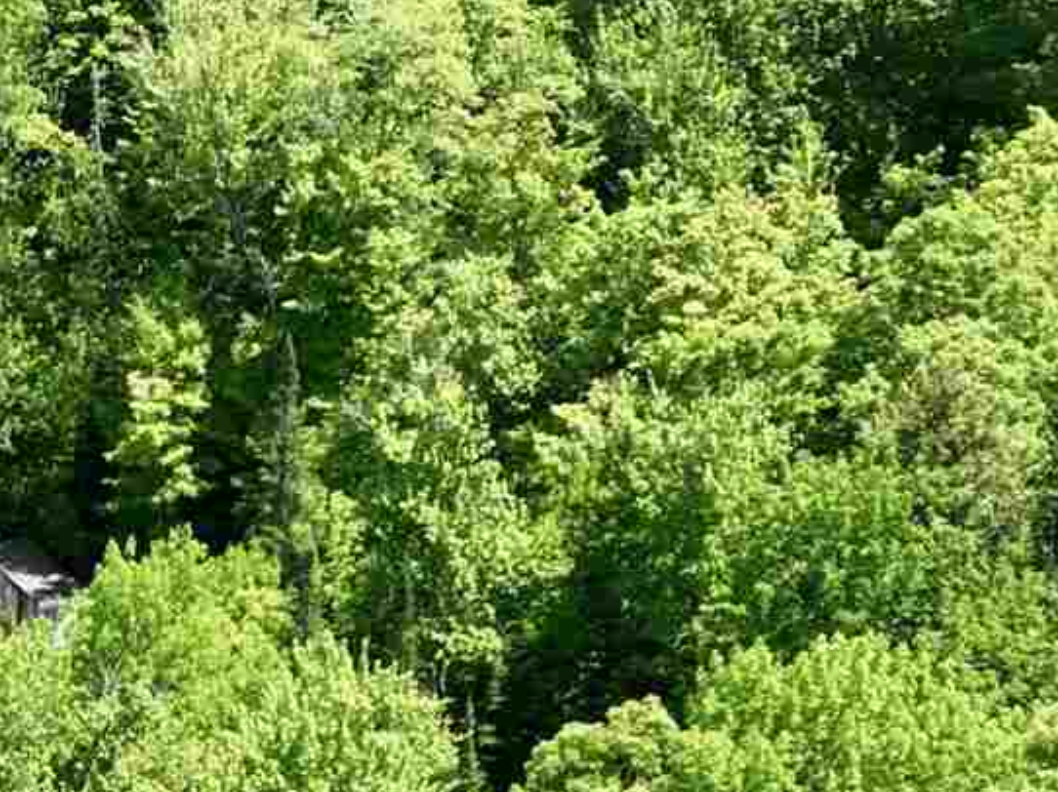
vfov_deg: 10.7
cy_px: 990
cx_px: -66
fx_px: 4155
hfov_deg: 14.2
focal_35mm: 136
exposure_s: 1/1250
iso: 100
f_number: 2.8
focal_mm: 12.29
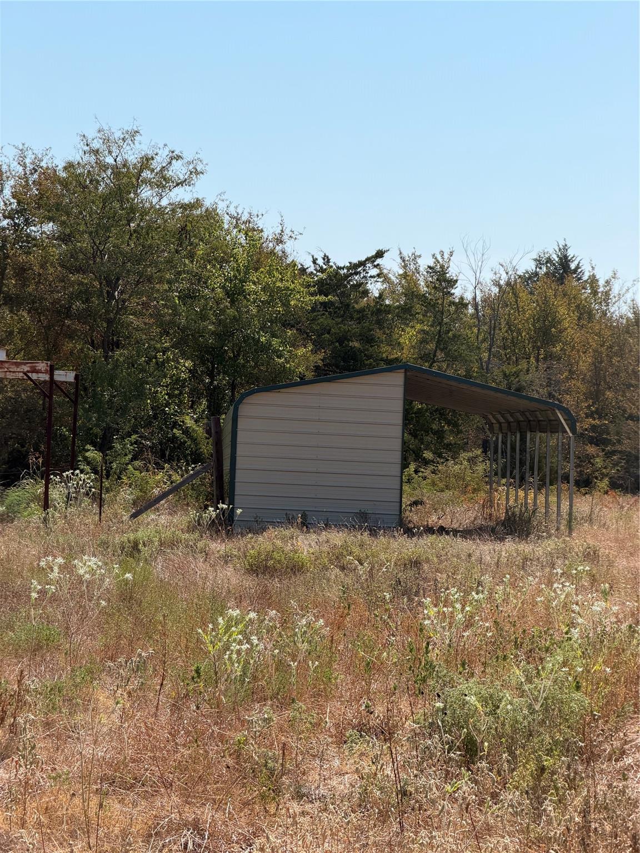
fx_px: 2465
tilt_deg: -0.1
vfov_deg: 19.6
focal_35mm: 100
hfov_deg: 14.8
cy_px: 426
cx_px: 320
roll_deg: -1.4
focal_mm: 16.89
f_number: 2.8
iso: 20
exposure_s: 1/830
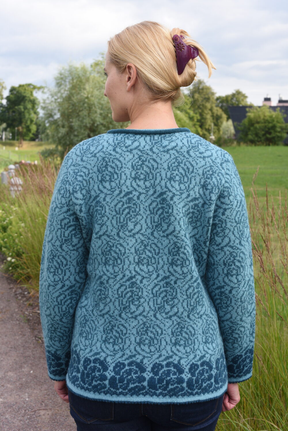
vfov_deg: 39.6
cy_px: 216
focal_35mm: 50
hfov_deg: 27.0
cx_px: 144
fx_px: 599
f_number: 10
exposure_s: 1/400
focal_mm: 50
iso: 800
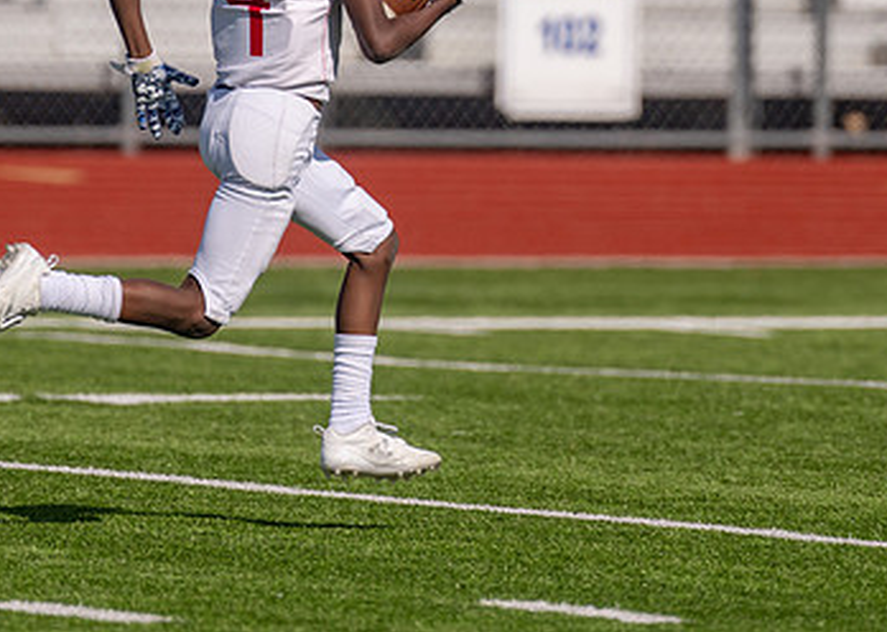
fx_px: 16664
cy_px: 164
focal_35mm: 662
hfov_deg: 3.0
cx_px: 483
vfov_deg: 2.2
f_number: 4
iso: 160
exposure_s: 1/3200
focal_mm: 280
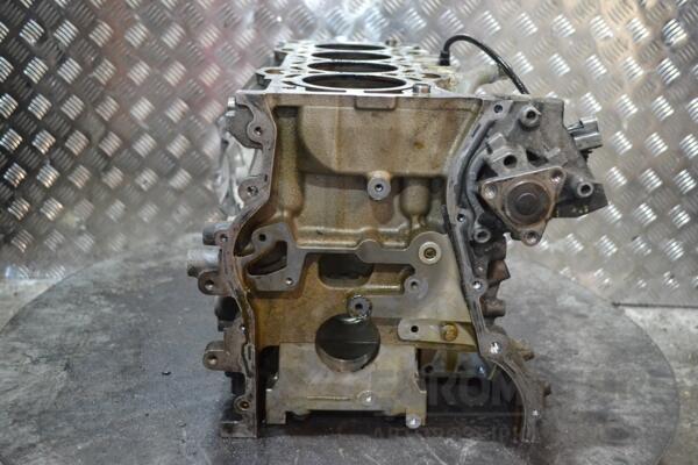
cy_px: 232
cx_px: 349
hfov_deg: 49.6
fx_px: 756
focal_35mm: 39
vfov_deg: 34.2
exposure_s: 1/40
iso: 3200
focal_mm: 26
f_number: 4.2
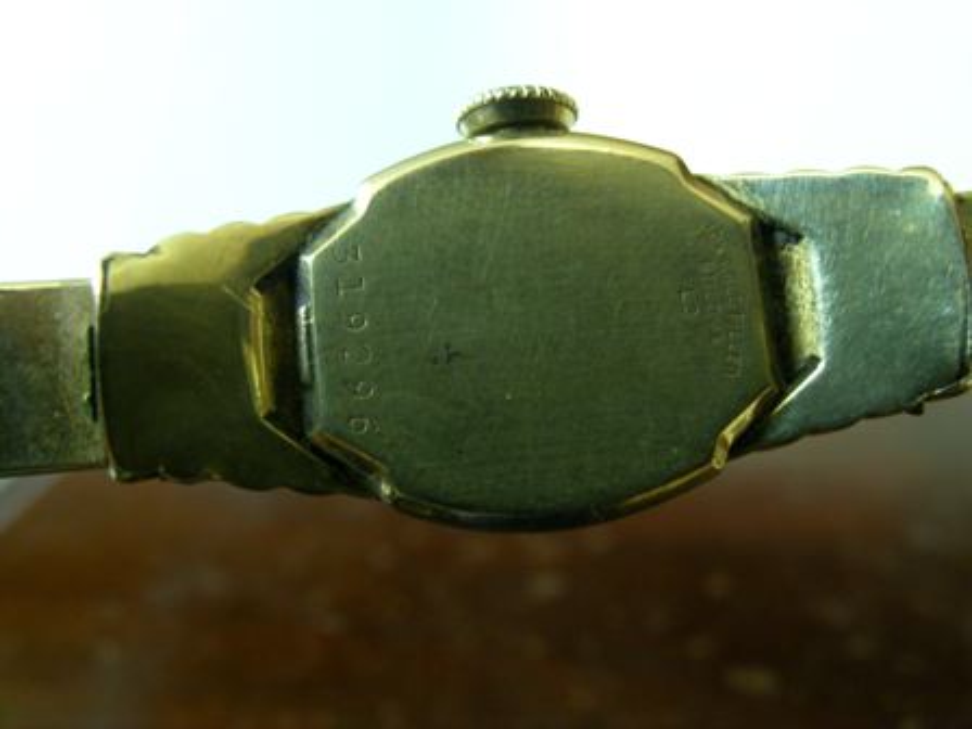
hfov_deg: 44.8
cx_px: 486
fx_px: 1179
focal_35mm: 42
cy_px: 364
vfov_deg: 34.3
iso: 200
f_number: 5.7
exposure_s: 1.08
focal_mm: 8.7
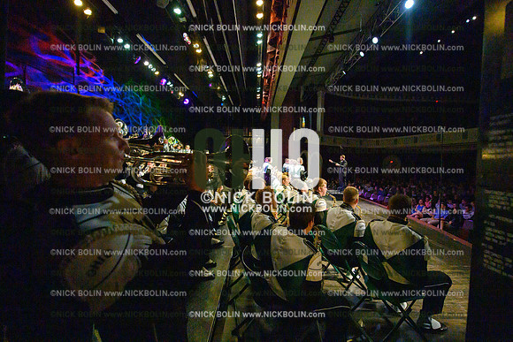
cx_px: 256
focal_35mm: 14
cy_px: 171
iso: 25600
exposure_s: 1/2500
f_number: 2.8
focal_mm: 14
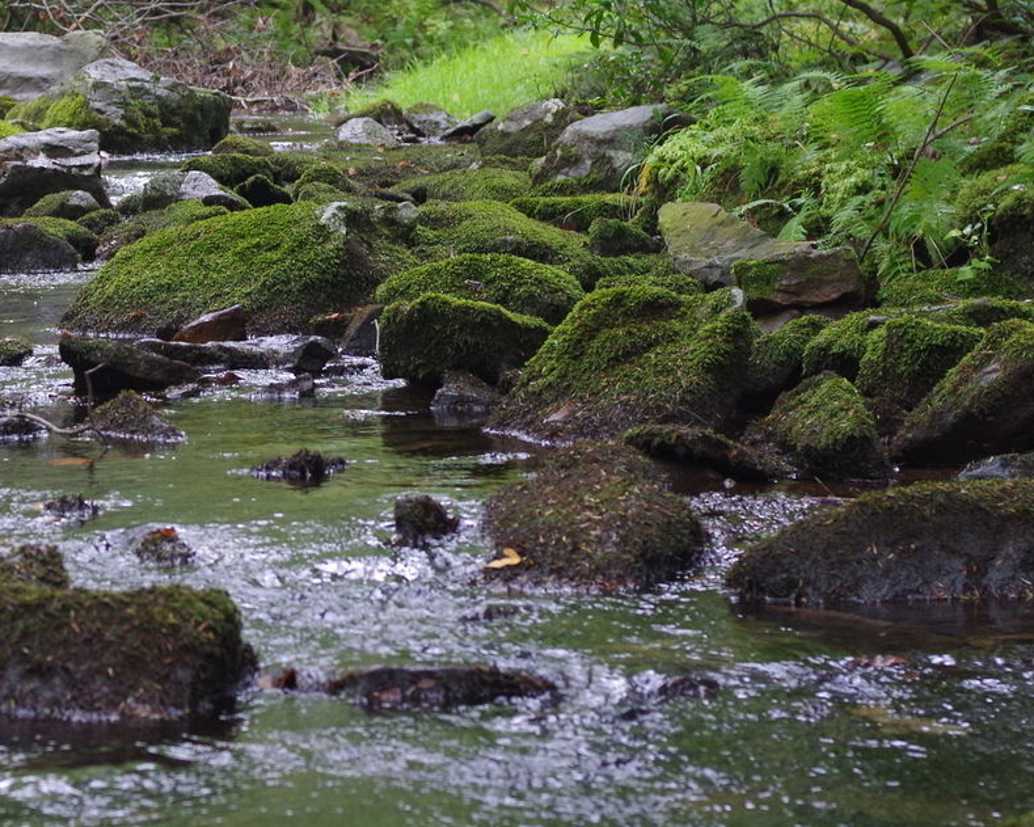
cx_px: 212
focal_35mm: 114
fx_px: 3488
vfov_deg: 13.5
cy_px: 295
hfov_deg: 16.7
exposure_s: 1/100
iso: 400
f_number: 5.6
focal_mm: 40
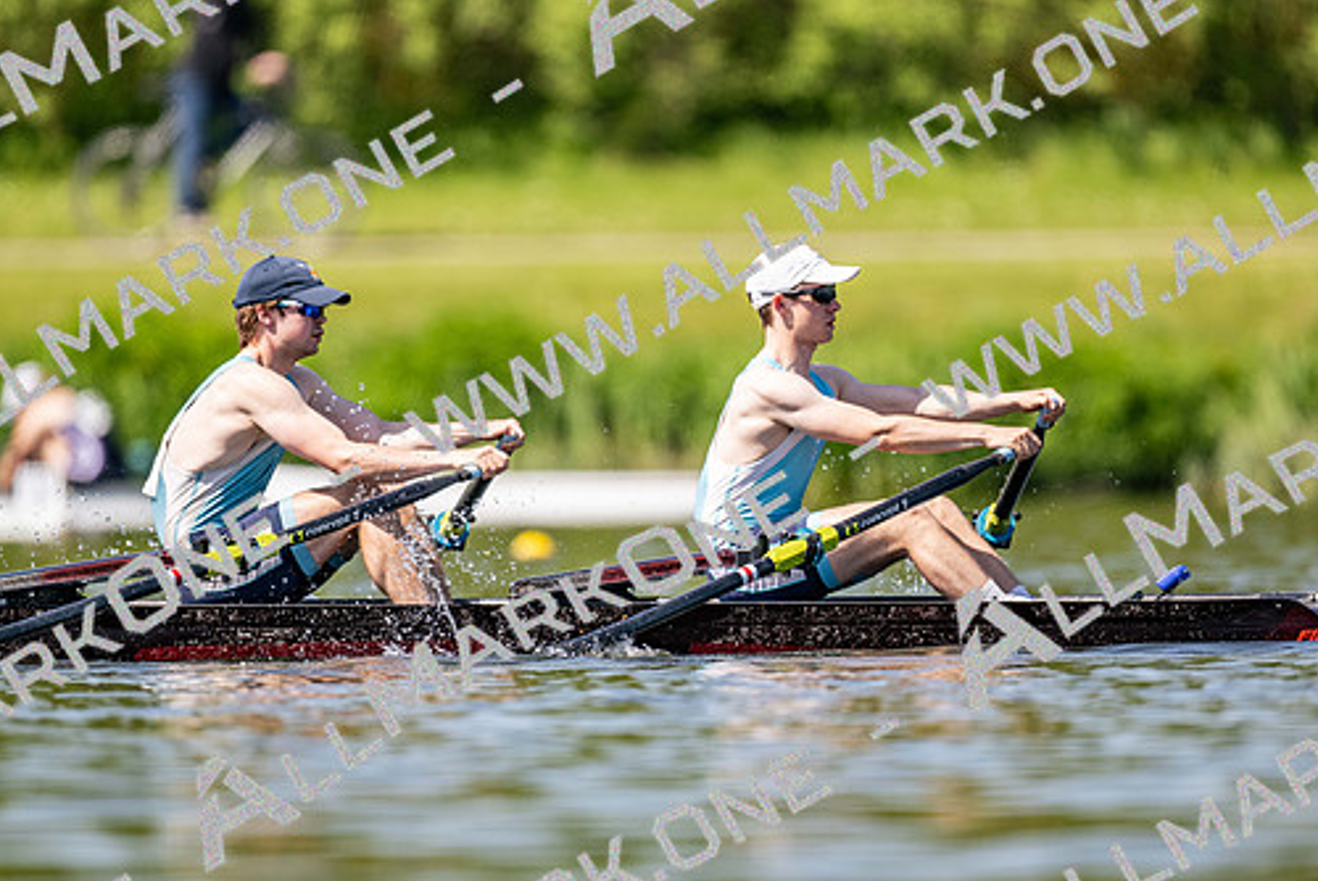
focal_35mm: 696
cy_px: 463
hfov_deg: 3.0
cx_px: 730
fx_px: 25495
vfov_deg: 2.0
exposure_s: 1/2500
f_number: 4
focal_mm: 600
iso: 320
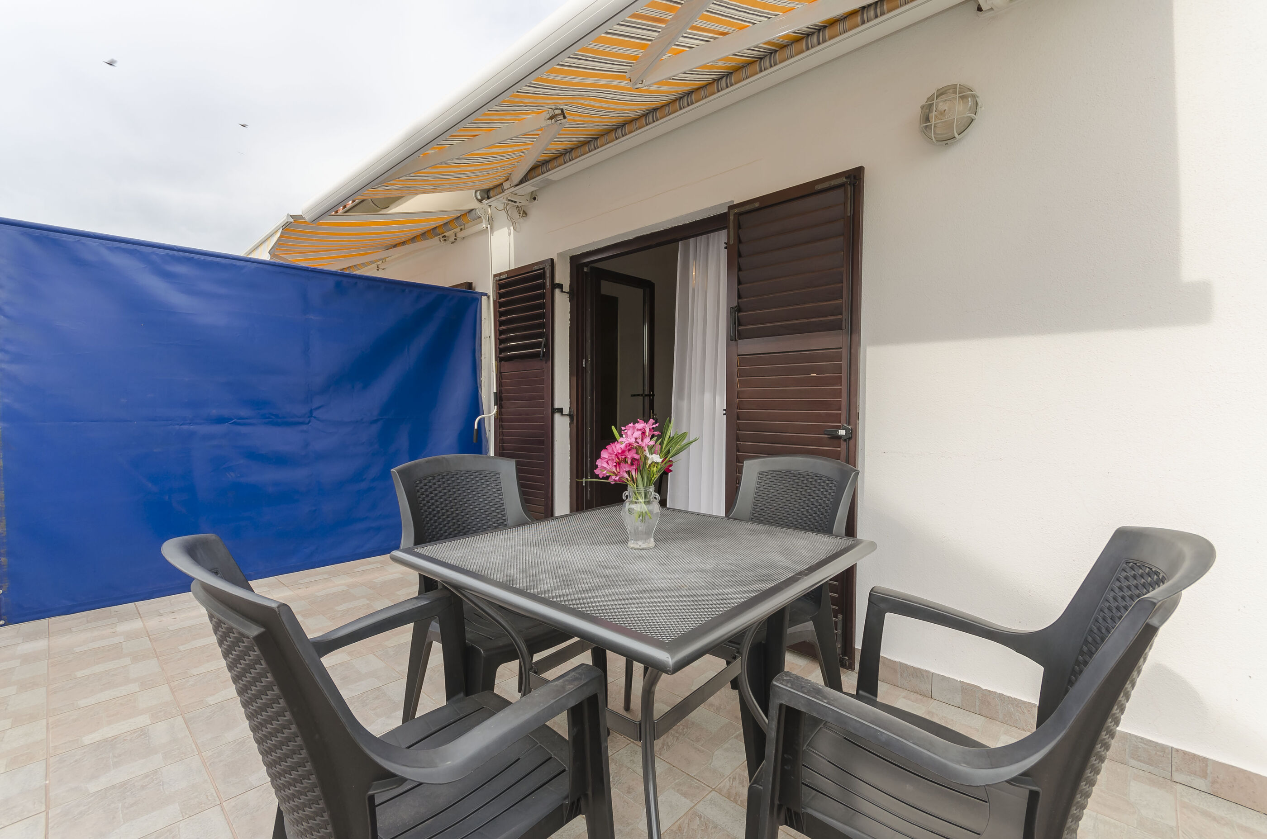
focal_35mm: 15
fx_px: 527
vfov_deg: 77.1
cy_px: 420
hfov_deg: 100.5
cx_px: 634
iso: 125
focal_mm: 10
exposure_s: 1/100
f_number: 8
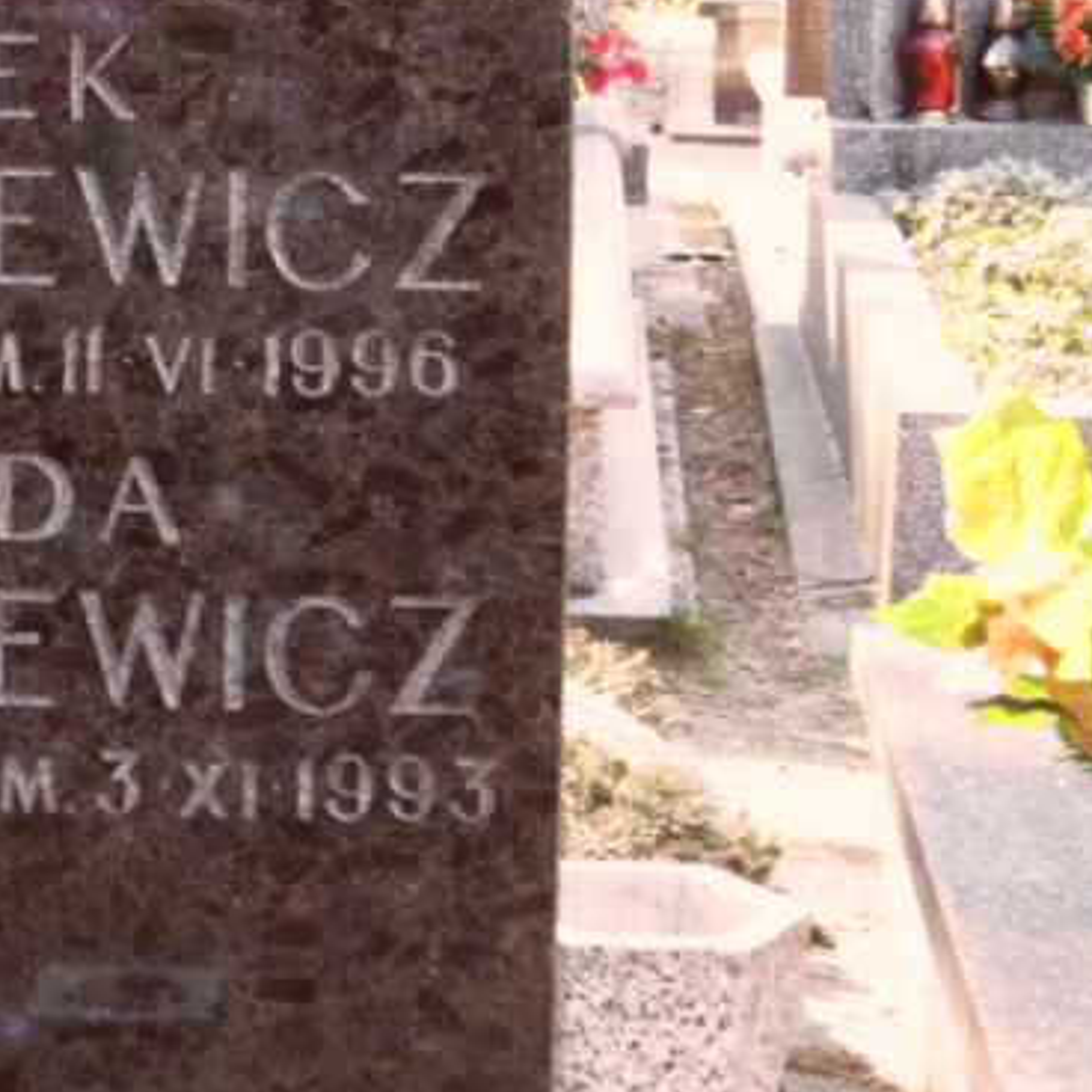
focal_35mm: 123
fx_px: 4390
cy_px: 267
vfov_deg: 14.1
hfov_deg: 13.6
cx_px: -389
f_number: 3.8
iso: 100
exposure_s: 1/45
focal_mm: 8.2
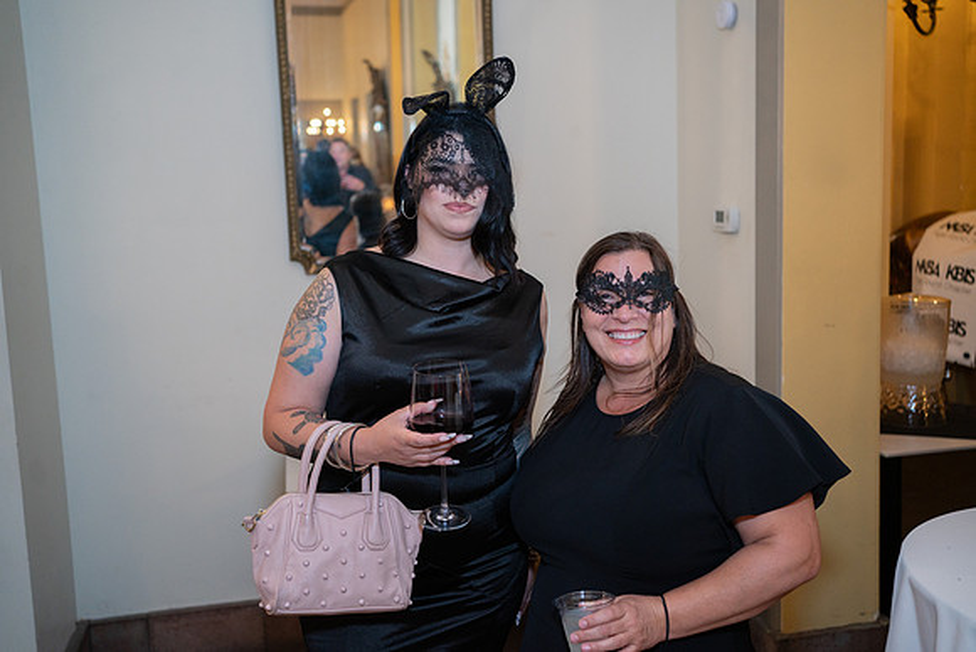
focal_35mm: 35
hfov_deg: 54.4
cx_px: 488
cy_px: 326
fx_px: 949
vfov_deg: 37.9
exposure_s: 1/100
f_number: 3.2
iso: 800
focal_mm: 35
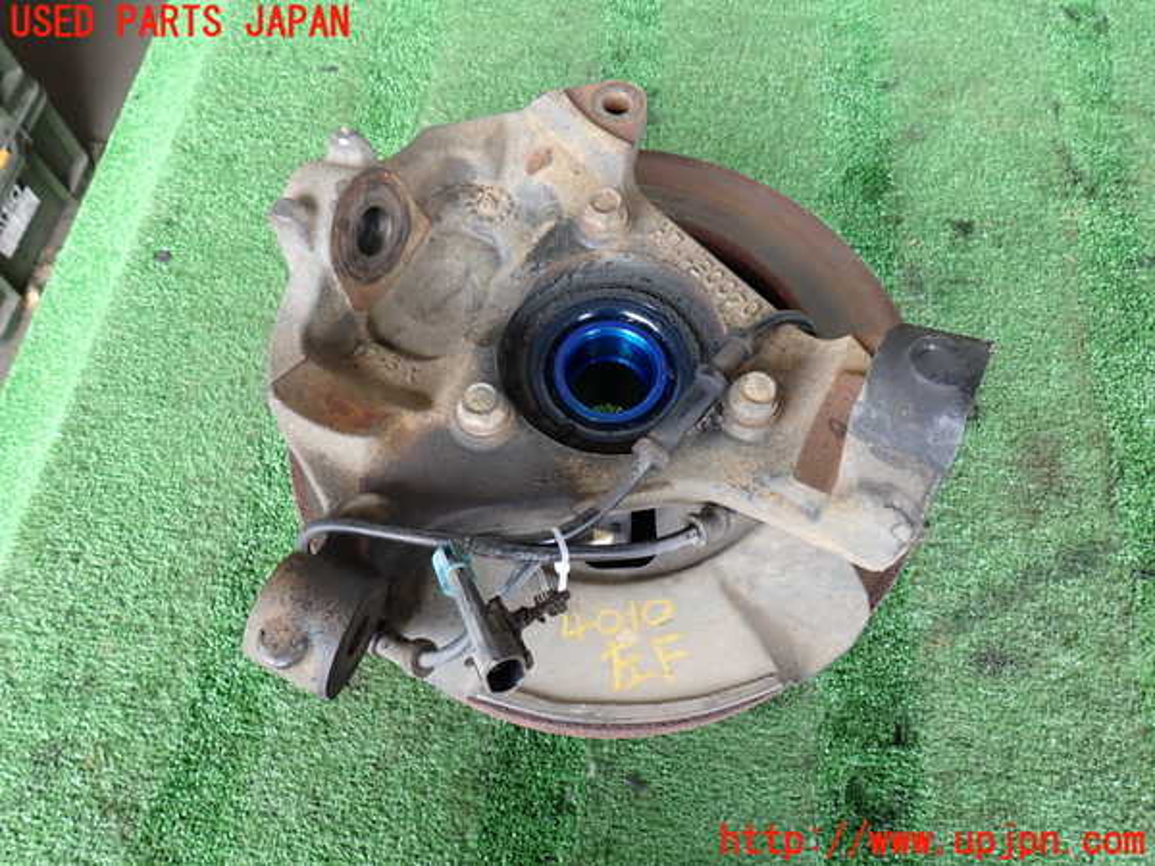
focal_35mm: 25
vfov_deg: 54.9
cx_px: 578
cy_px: 433
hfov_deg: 69.4
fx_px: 834
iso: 160
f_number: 2
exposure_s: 1/60
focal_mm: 4.5
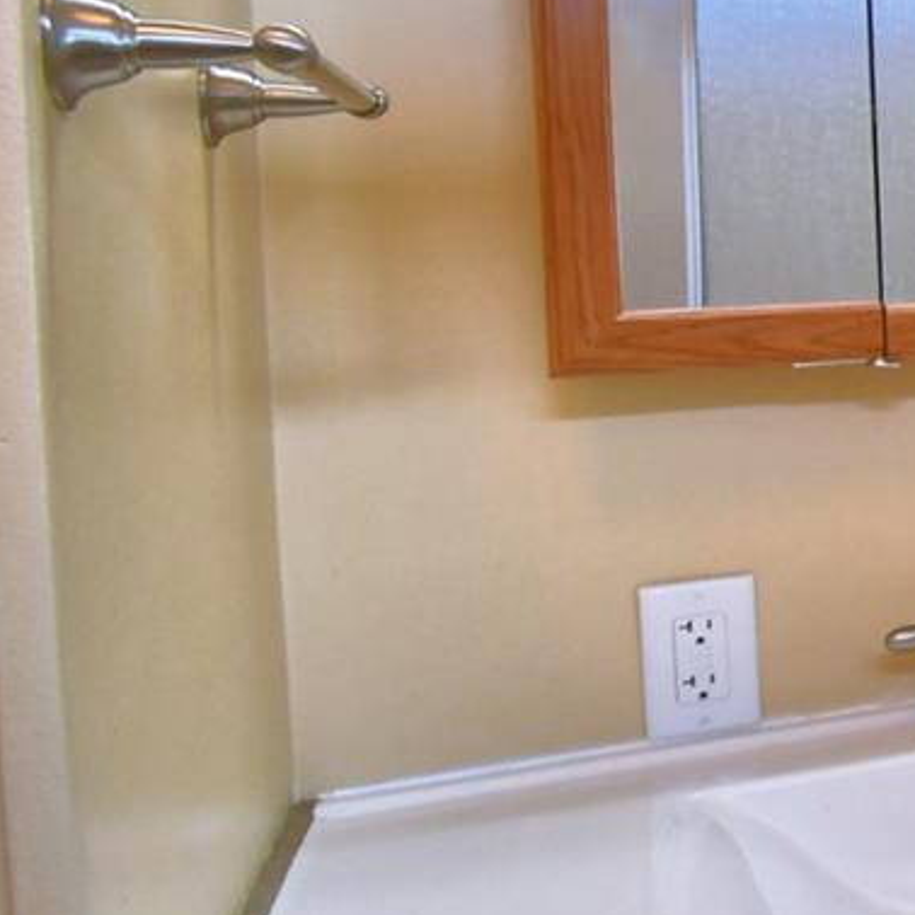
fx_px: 1615
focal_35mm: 54
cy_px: 303
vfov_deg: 31.4
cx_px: 1837
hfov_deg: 19.0
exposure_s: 1/30
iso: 400
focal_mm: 10
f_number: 4.5
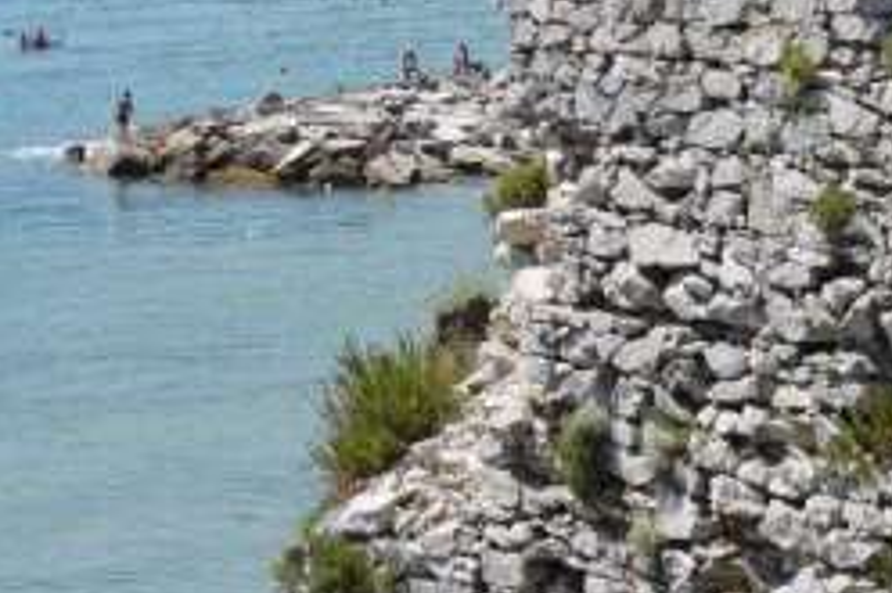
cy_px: -266
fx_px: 3838
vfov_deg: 8.7
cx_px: -122
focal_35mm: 155
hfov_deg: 13.0
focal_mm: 48
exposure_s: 1/160
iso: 125
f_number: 6.3
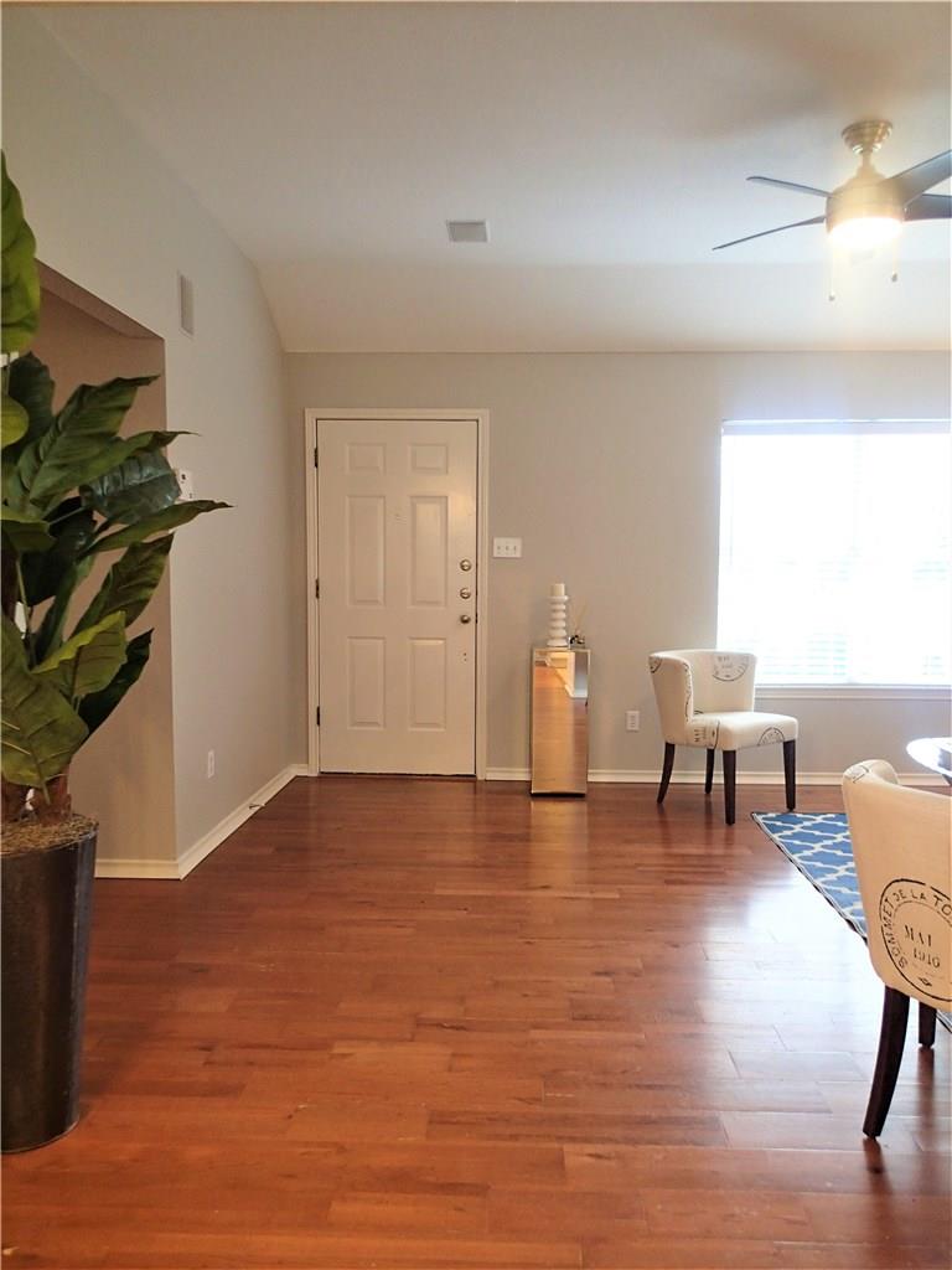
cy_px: 635
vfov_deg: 69.4
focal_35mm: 25
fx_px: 917
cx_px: 476
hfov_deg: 54.9
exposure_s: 1/50
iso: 200
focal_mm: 4.5
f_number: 2
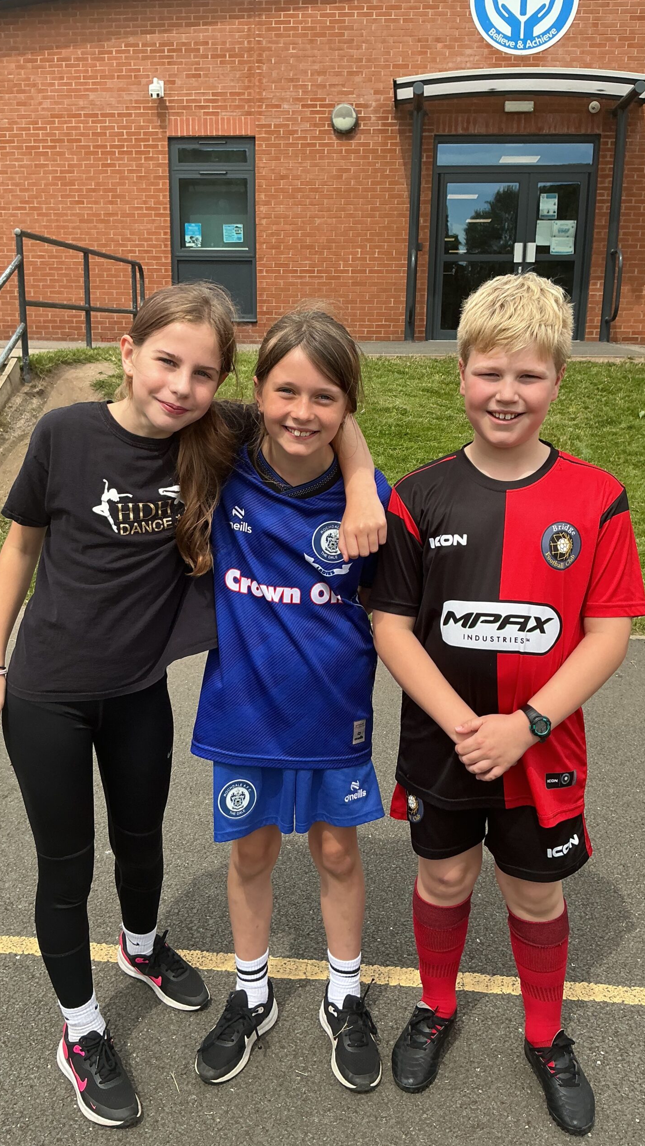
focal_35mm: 32
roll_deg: -0.9
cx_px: 308
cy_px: 571
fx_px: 973
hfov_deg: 36.7
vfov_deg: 61.0
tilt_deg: -15.0
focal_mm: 3
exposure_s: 1/1221
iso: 25
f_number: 1.8
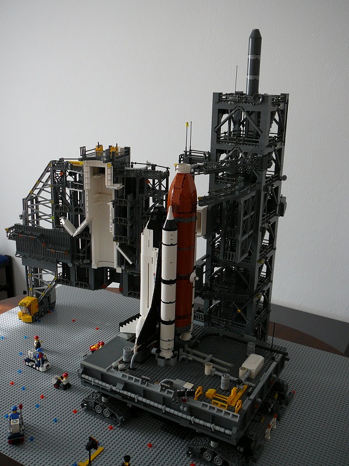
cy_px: 233
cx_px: 174
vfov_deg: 52.6
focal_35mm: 35
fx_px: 470
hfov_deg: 40.7
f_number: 2.8
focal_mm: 5.2
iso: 100
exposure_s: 1/60
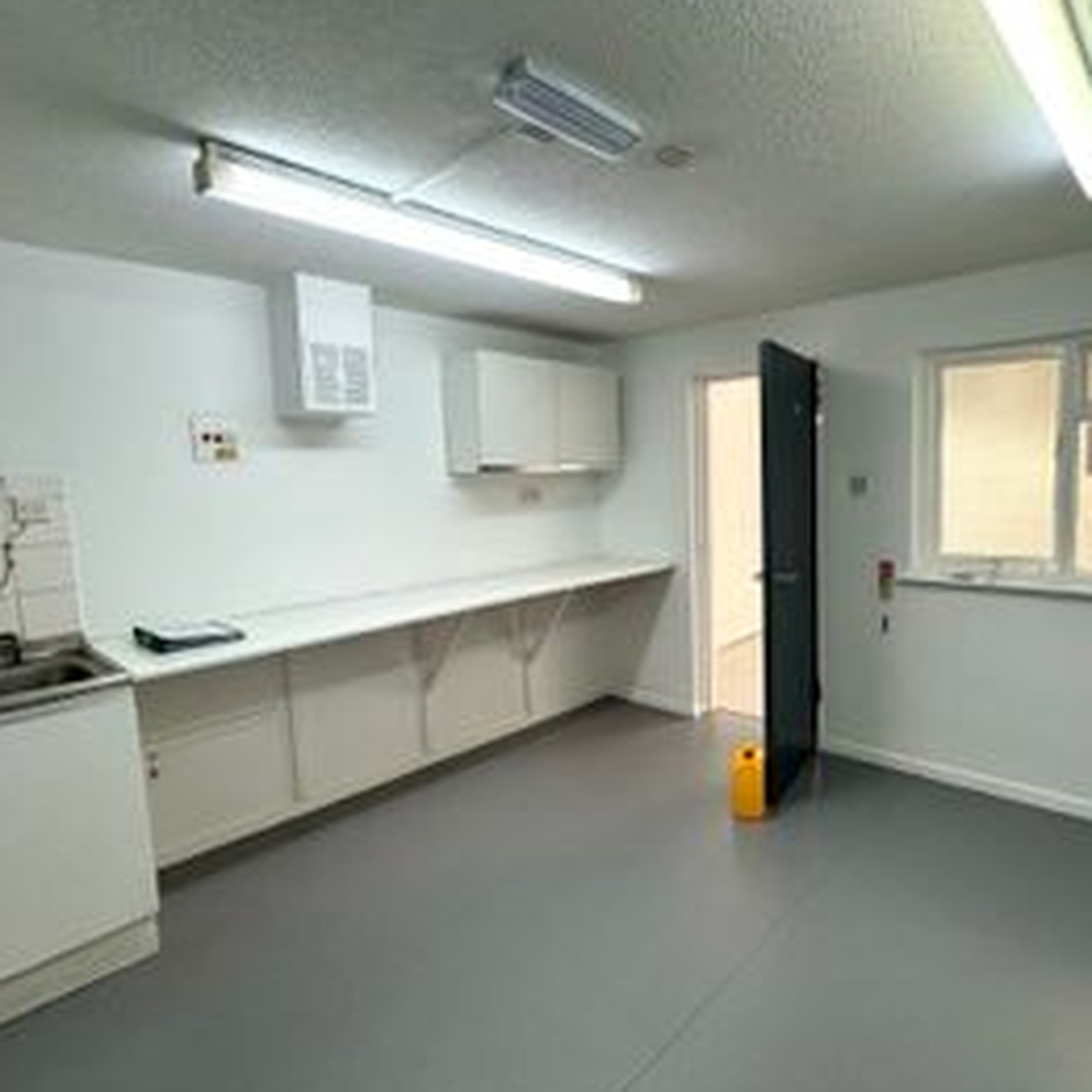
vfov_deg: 77.7
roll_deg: +1.6
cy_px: 536
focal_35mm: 19
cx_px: 661
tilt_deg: -5.1
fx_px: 678
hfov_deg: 76.7
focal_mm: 2.22
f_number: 2.2
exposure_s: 1/100
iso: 200
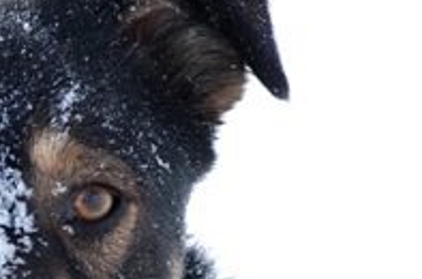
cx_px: -103
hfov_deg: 3.8
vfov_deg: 2.5
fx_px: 6275
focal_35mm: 537
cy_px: 307
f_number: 5.6
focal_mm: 110
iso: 280
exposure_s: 1/500
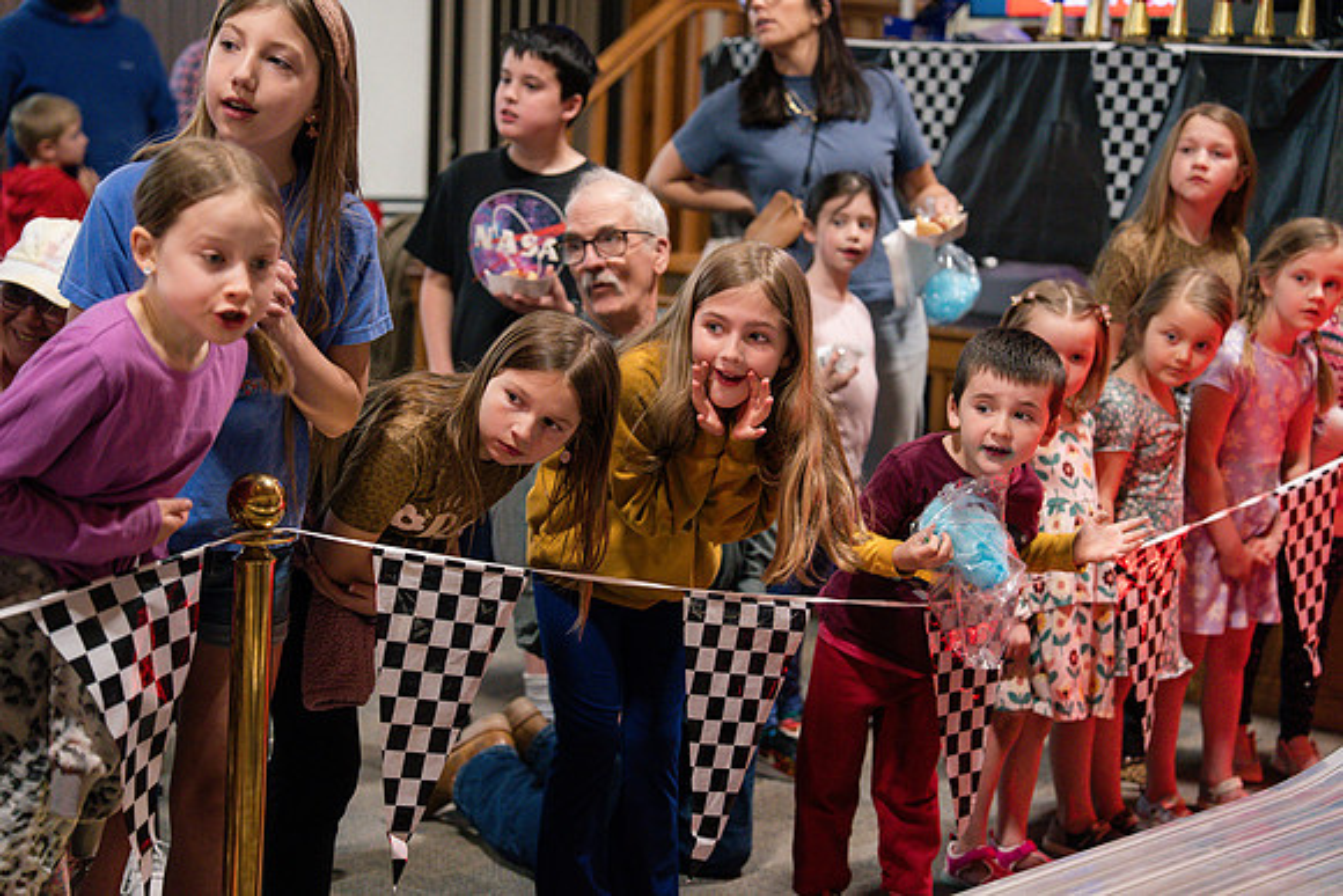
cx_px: 672
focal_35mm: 70
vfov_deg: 19.5
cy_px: 448
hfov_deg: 28.8
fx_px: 2612
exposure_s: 1/320
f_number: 2.8
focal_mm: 70
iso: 2500
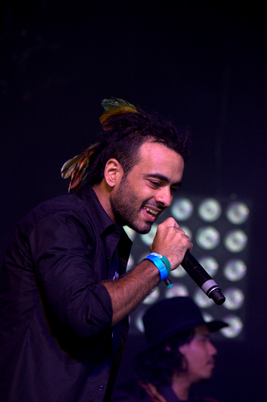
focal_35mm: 225
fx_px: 2510
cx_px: 134
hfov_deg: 6.1
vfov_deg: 9.2
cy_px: 201
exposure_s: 1/125
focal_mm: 150
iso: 3200
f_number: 4.5
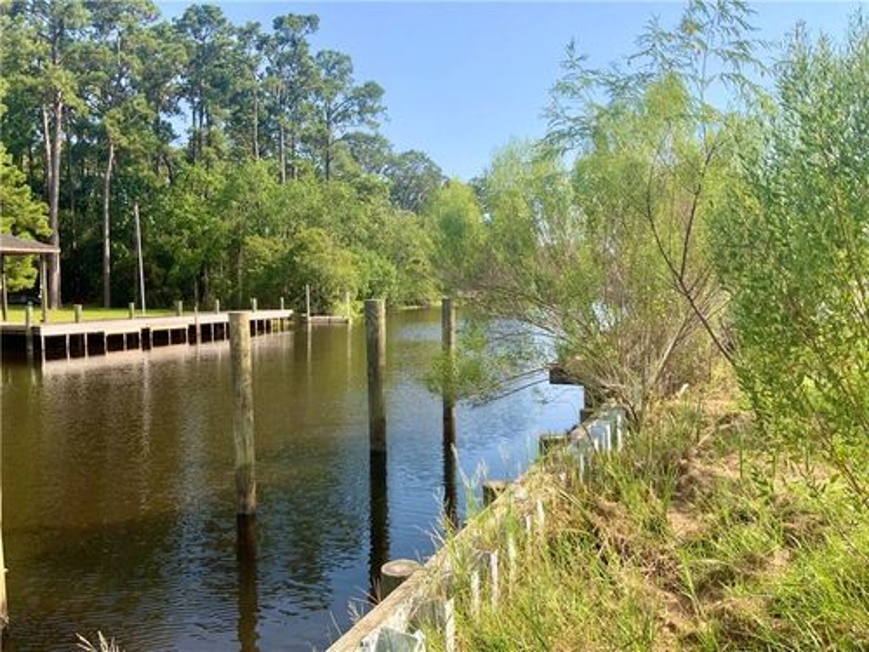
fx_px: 728
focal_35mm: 29
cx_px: 434
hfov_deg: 61.7
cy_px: 326
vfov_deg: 48.2
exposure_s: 1/1015
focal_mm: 3
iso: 16
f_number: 1.8
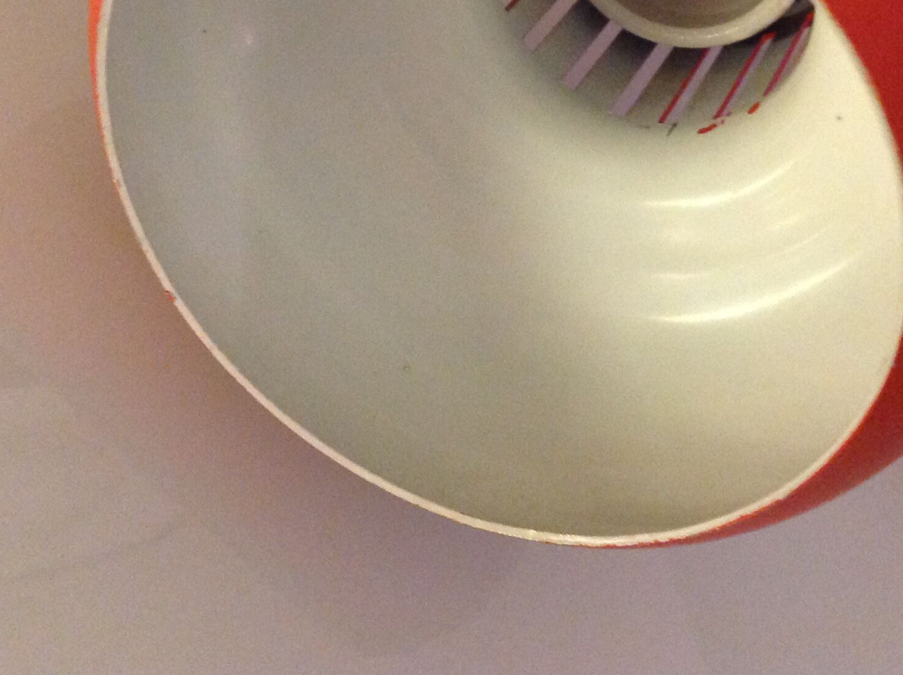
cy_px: 90
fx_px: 1615
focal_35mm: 62
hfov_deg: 31.2
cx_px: 502
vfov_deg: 23.1
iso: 400
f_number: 2.4
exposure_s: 1/17
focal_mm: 4.28
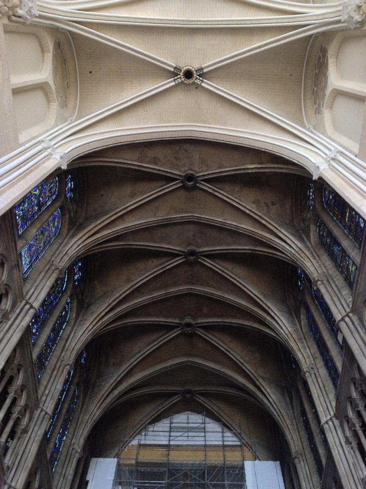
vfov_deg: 52.6
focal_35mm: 35
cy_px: 244
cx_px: 183
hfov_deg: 40.7
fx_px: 493
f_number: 2.4
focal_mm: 4.28
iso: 500
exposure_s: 1/15
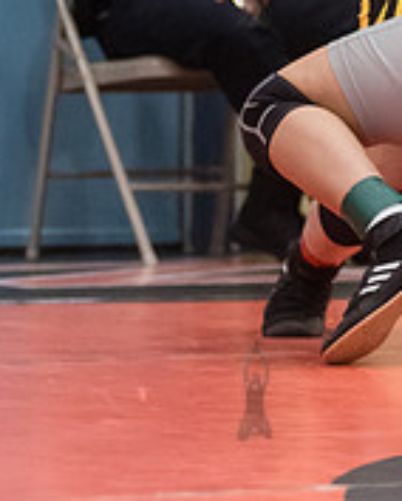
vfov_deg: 4.9
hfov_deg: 3.9
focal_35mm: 391
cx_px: 637
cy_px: 94
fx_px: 5805
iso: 5000
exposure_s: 1/400
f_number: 3.2
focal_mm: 105
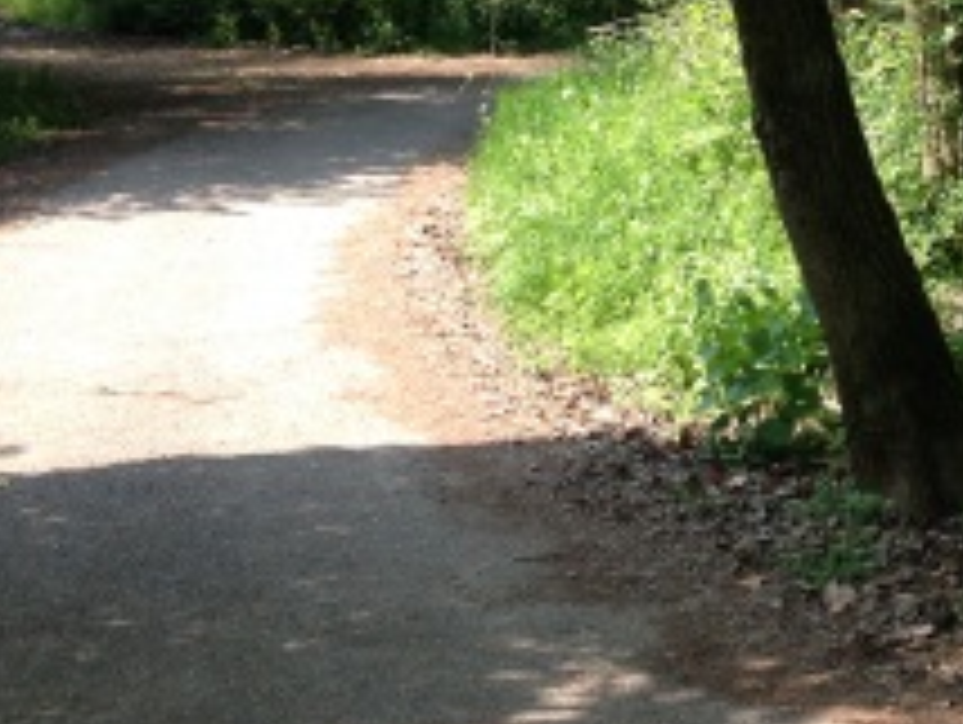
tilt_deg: -5.9
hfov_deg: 19.5
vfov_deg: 15.0
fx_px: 2729
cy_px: 144
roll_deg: +1.8
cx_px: 954
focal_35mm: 98
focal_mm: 4.28
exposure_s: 1/341
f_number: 2.4
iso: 50
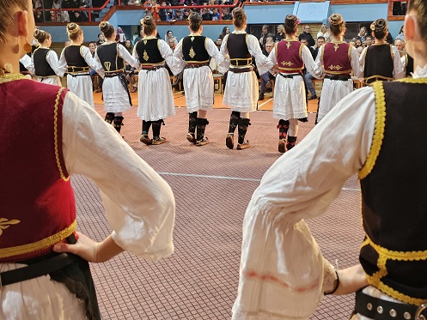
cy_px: 118
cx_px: 243
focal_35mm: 37
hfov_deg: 50.0
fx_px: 457
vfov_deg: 38.4
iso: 500
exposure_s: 1/50
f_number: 1.7
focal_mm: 6.3
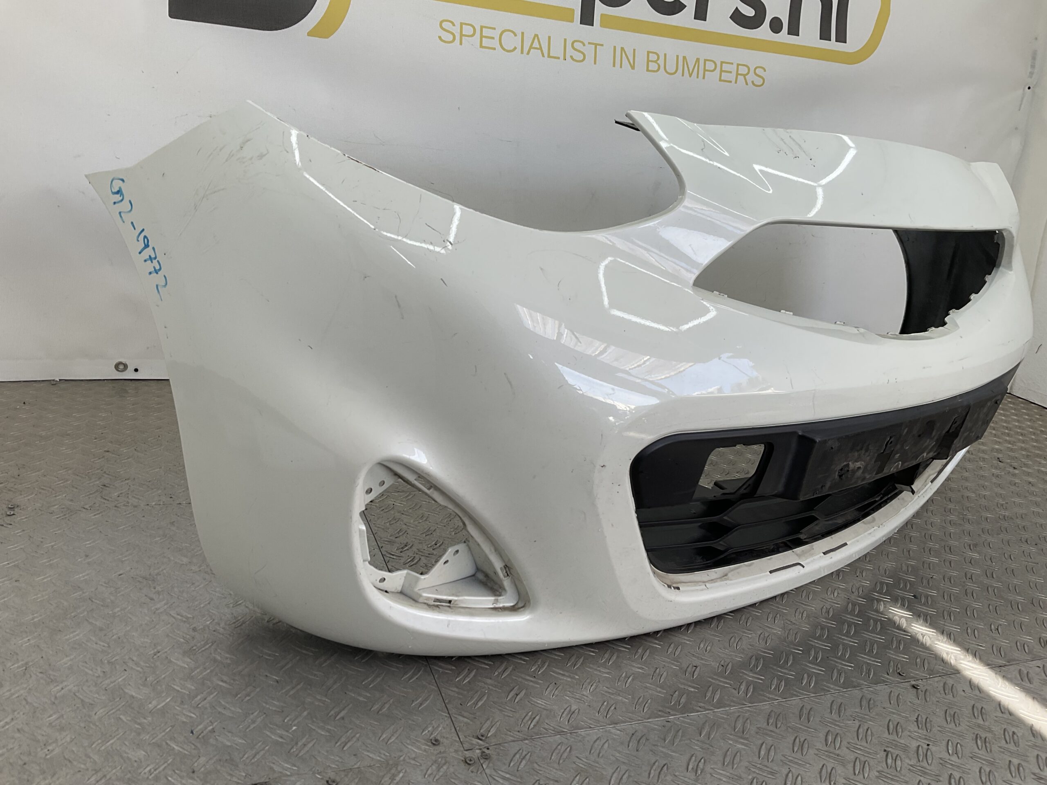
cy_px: 392
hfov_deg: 61.7
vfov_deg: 48.2
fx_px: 877
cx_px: 524
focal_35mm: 29
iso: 16
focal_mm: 3
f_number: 1.8
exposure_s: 1/222
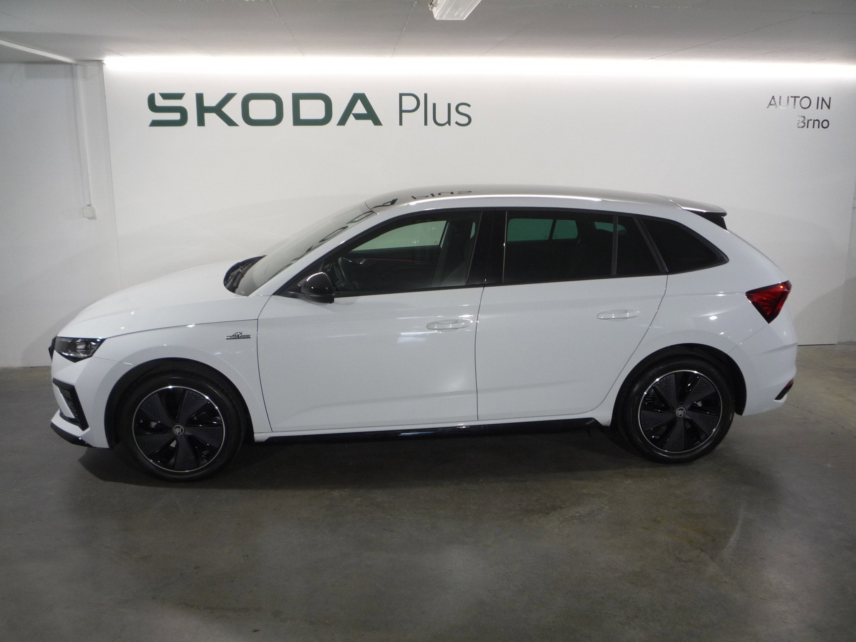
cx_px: 428
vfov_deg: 46.8
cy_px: 321
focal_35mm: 30
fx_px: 742
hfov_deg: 60.0
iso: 125
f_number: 3.3
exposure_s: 1/30
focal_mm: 5.2
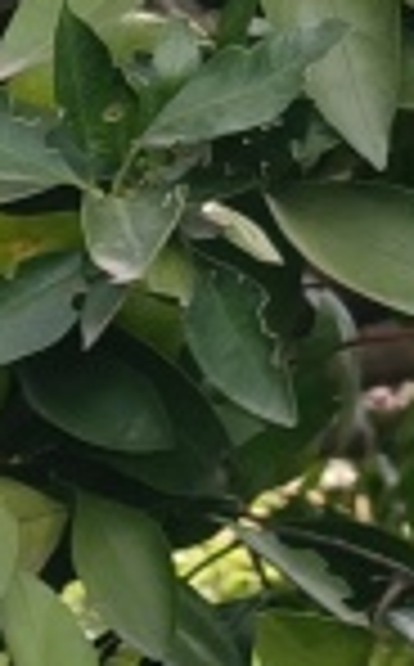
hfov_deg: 7.3
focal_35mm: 176
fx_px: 3190
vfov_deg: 11.6
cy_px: -214
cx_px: 693
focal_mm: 5.5
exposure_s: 1/258
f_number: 1.88
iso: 50
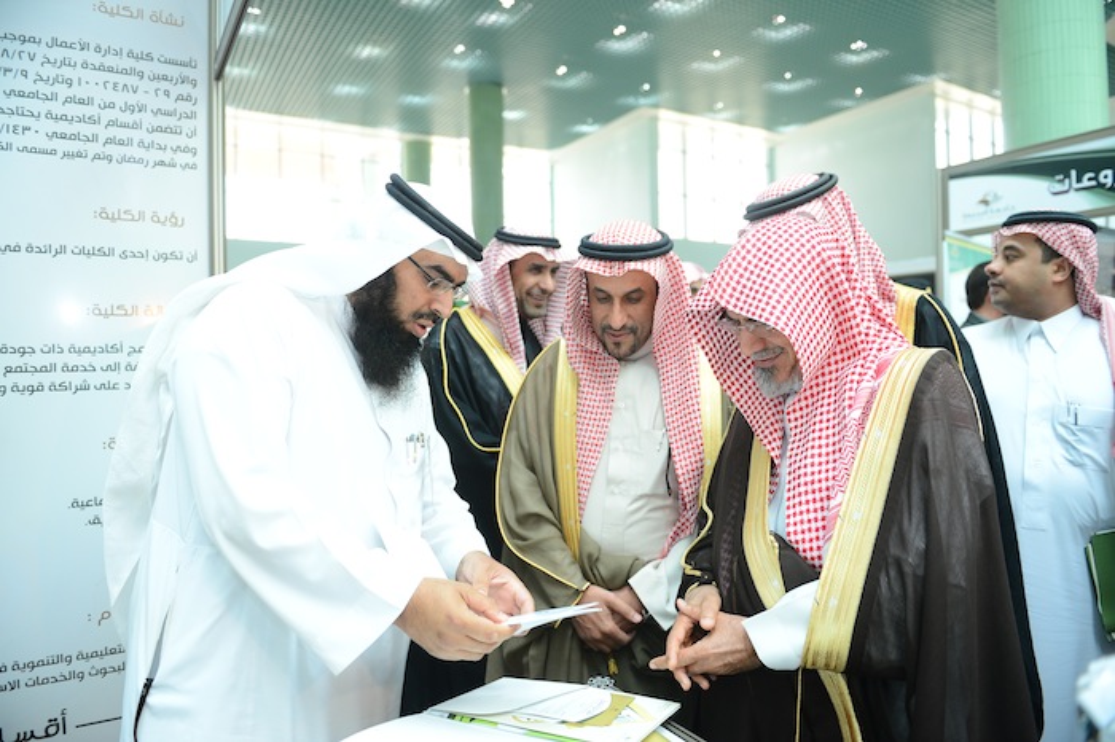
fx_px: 743
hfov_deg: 73.8
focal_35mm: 24
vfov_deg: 53.1
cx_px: 558
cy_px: 371
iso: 500
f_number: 2.8
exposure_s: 1/160
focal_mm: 24
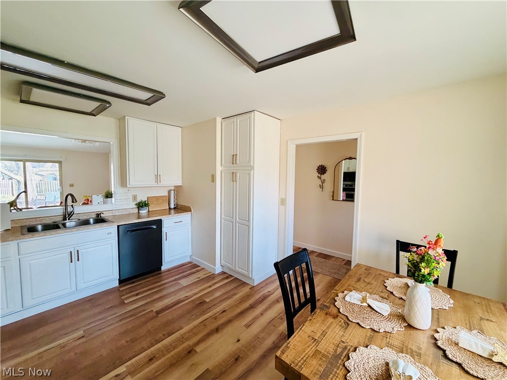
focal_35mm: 14
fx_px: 205
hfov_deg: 102.1
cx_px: 254
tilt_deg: -3.9
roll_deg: -0.4
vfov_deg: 85.7
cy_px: 190
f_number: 2.2
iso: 320
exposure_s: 1/95
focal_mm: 2.22
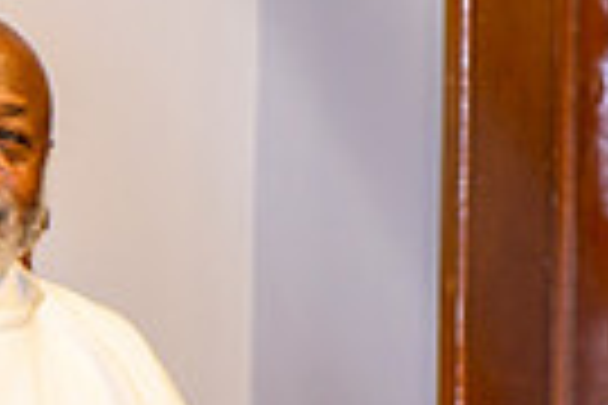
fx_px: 10909
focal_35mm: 646
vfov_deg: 2.1
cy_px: 163
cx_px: -588
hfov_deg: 3.2
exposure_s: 1/100
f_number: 1.4
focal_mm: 105
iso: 100
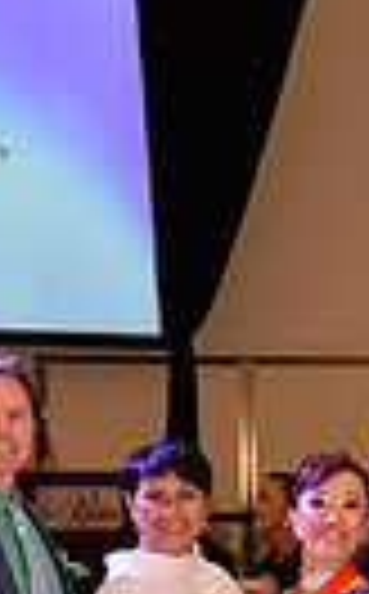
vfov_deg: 12.1
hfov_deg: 7.2
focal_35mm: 170
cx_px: 904
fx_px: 2747
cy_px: 709
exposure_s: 1/250
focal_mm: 38
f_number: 5
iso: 2000
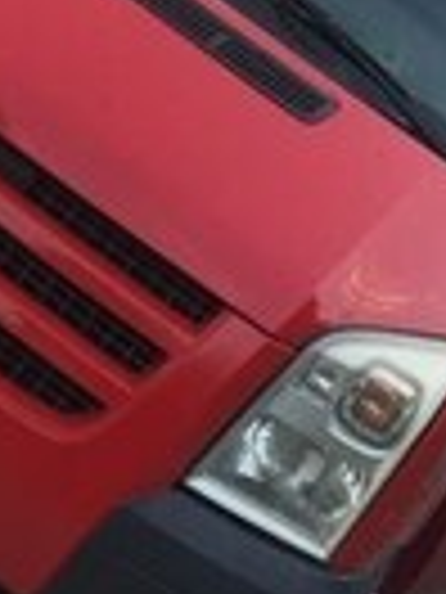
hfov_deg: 13.6
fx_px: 1873
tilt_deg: +1.9
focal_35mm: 109
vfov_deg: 16.9
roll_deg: -35.9
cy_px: -202
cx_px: 248
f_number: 2.2
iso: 40
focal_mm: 4.15
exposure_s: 1/33
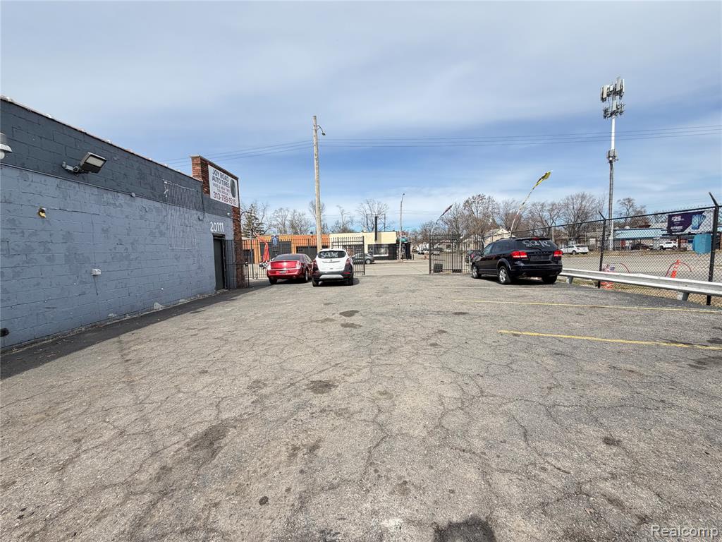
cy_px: 271
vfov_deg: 85.7
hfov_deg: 102.1
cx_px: 361
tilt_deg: -4.1
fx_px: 292
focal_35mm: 14
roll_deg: +2.2
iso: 40
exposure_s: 1/734
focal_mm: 2.22
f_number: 2.2
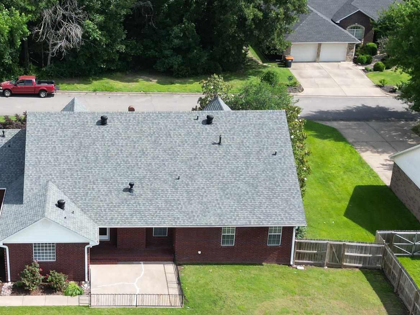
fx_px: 765
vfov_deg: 23.2
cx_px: 109
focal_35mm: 63
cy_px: 207
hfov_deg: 30.3
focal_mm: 6.72
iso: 140
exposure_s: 1/2000
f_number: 1.7
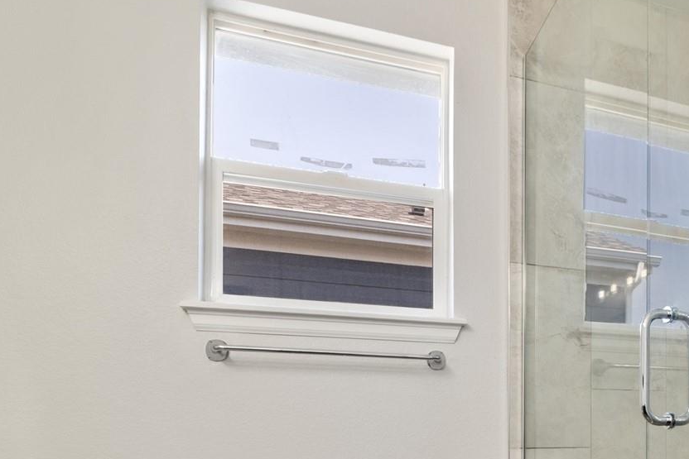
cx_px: 521
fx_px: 536
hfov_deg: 61.6
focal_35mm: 28
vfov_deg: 41.2
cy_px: 445
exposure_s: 1/3
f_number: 9
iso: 200
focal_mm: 7
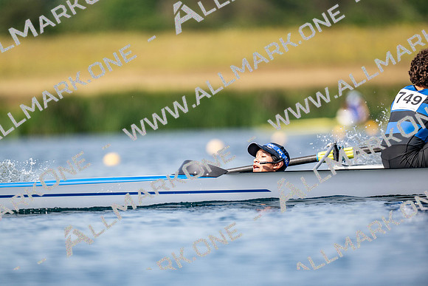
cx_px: 214
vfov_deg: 2.3
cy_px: 143
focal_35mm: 600
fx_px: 7135
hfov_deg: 3.4
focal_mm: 600
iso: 140
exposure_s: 1/2500
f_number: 4
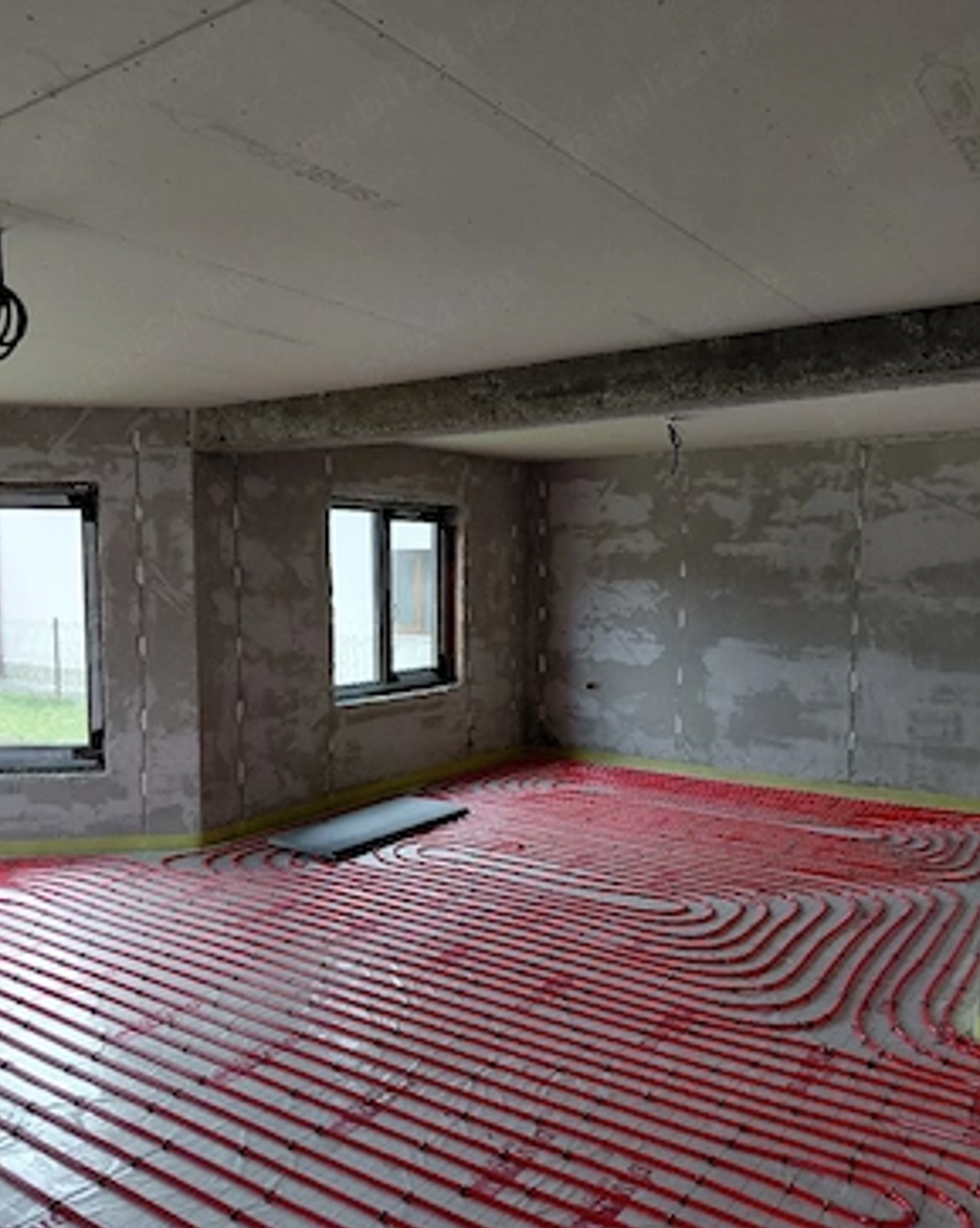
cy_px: 651
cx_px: 475
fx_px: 980
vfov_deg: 64.1
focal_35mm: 27
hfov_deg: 53.1
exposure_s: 1/60.2
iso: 250
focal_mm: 4.69
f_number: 1.8
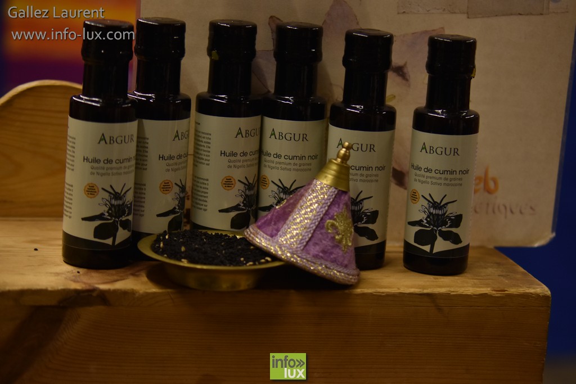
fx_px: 1632
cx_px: 288
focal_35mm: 102
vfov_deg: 13.4
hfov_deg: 20.0
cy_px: 192
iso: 320
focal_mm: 68
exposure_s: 1/100
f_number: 2.8
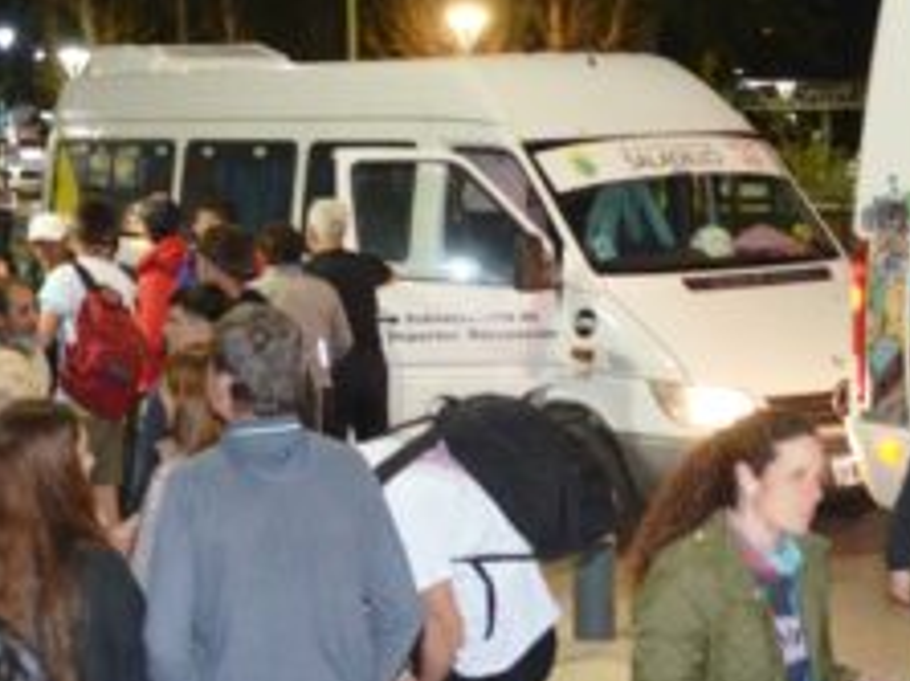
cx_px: 171
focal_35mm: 81
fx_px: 2128
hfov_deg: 23.7
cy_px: 316
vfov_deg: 18.2
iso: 1800
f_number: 3.5
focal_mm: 18
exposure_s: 1/60
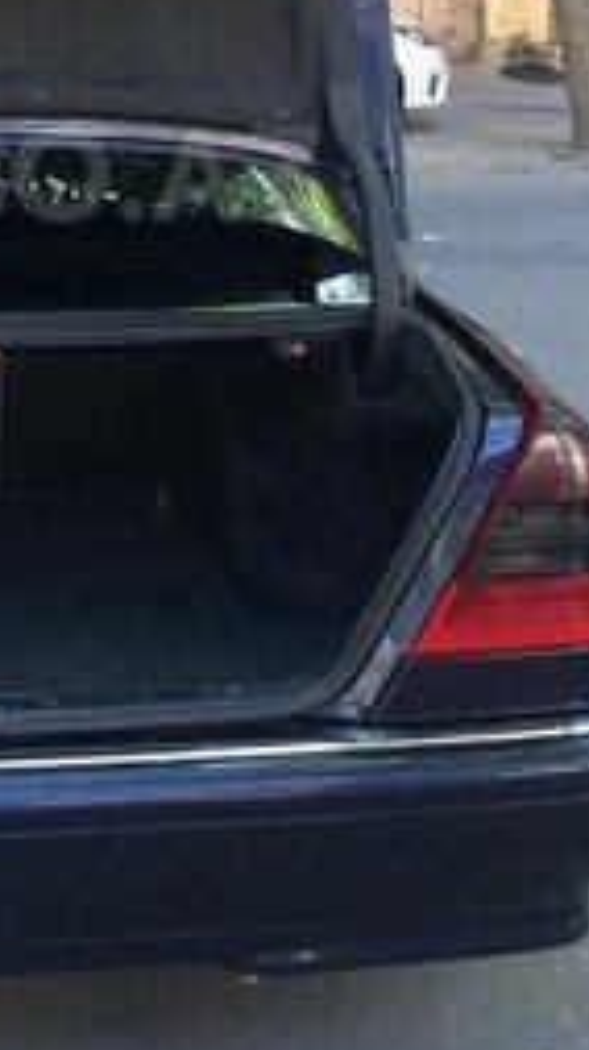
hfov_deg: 18.9
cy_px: 174
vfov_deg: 32.7
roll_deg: +1.9
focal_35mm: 62
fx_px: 1724
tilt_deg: -8.3
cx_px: 0
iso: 40
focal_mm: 4.15
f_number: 2.2
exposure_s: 1/50
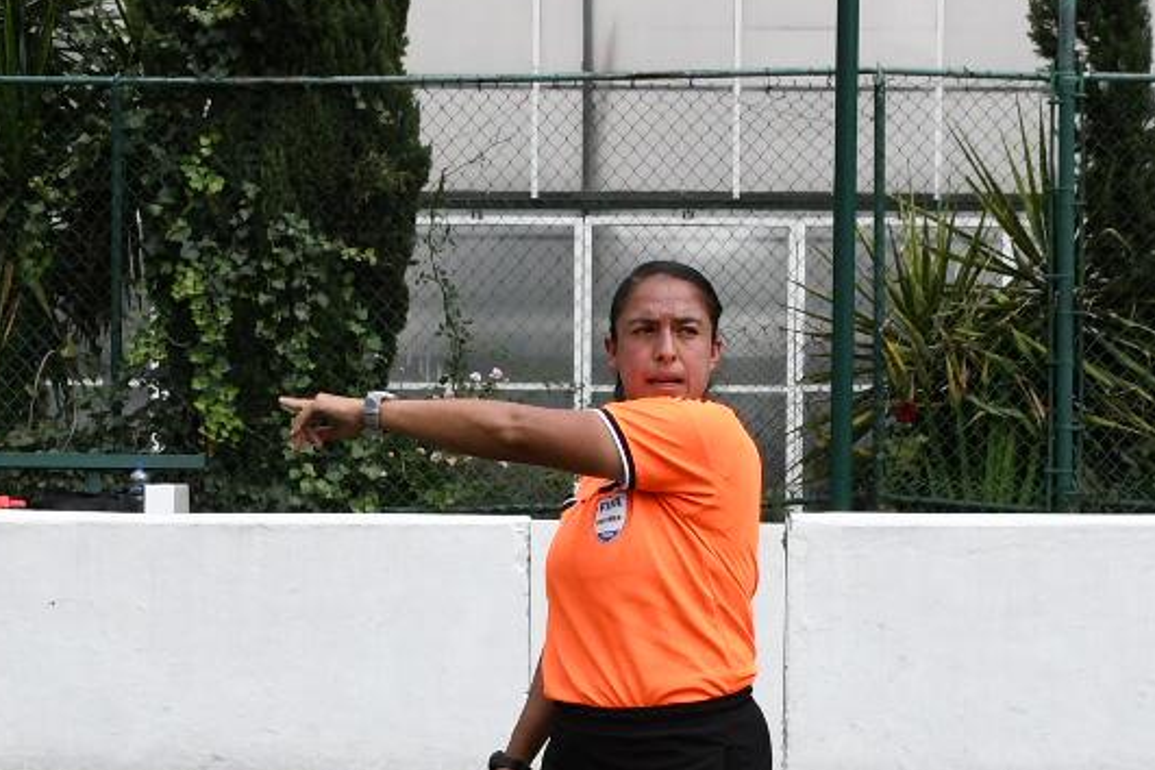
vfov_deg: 11.4
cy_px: 726
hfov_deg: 17.2
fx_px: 3818
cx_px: 620
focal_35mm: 119
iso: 1250
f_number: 9
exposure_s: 1/1600
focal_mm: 26
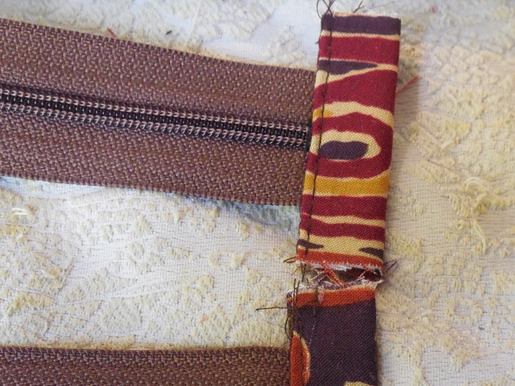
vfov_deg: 19.4
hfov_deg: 26.0
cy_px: 306
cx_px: 302
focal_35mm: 75
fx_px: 1116
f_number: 3.6
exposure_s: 1/8
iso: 400
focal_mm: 7.1
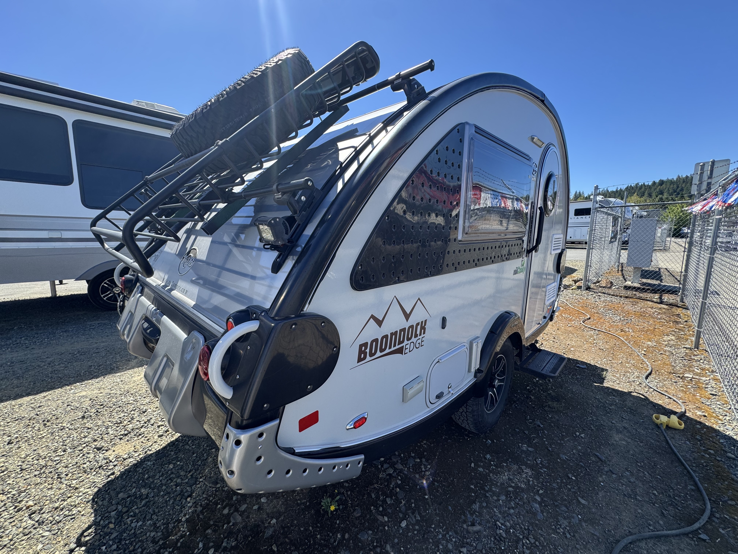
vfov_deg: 85.7
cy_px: 277
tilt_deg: -7.6
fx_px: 298
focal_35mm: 14
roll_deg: -0.3
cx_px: 369
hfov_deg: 102.1
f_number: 2.2
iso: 40
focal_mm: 2.22
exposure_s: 1/518
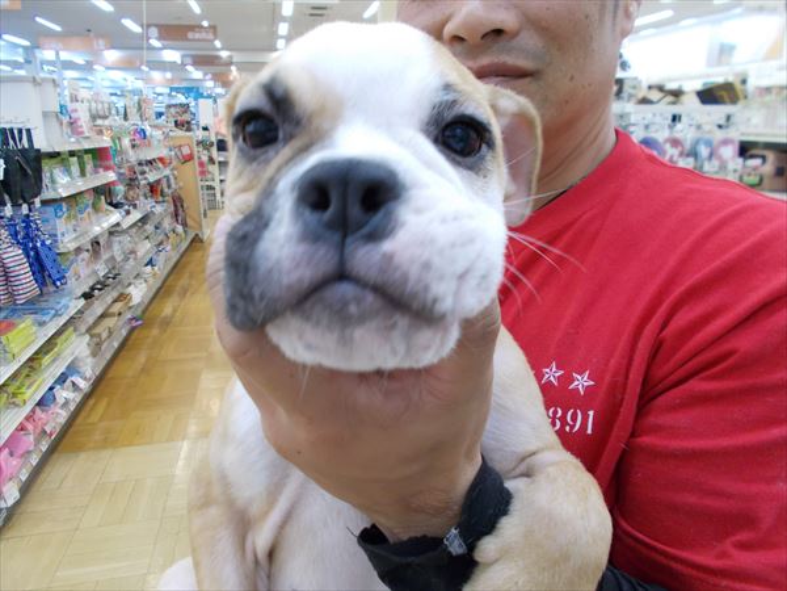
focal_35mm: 26
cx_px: 394
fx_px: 591
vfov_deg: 53.1
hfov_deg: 67.3
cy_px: 296
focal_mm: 4.6
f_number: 3.2
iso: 200
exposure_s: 1/25
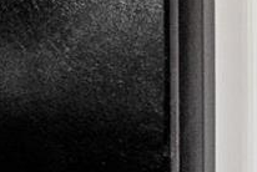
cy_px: -1
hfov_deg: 11.2
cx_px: -492
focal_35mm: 124
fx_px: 886
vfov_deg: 11.0
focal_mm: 8
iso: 400
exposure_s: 1/5
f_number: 8
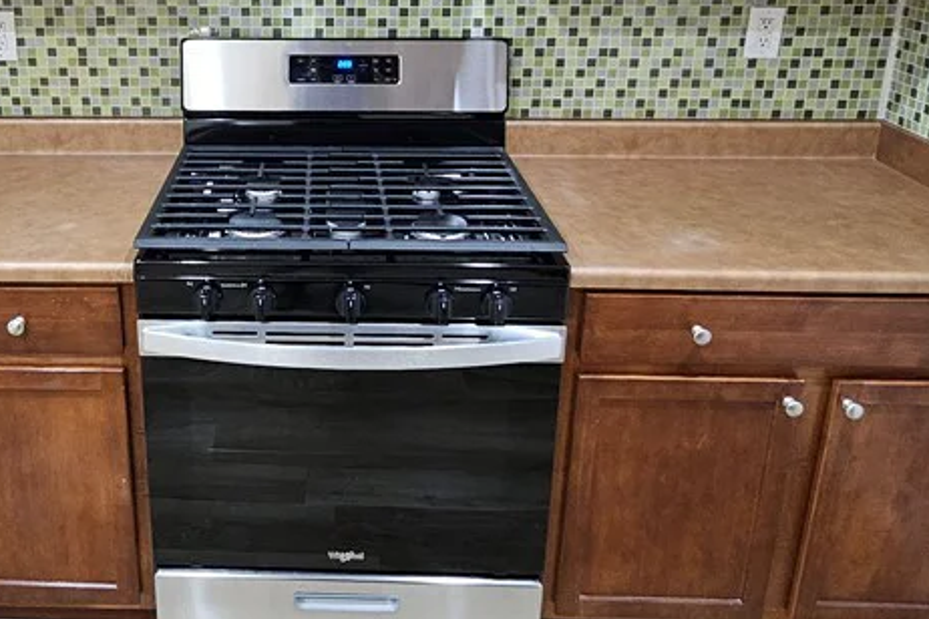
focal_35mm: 30
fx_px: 774
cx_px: 294
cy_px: 88
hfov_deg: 60.1
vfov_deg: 41.0
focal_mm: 2.2
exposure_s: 1/30
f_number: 2.2
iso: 500
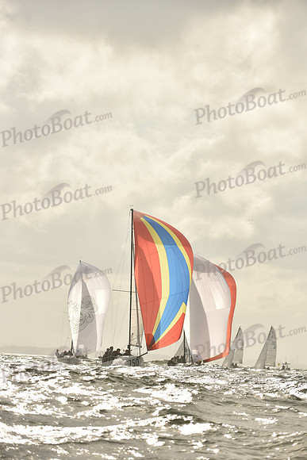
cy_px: 230
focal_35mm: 210
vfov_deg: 9.8
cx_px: 154
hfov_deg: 6.5
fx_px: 2684
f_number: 7.1
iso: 320
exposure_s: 1/2500
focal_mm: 210
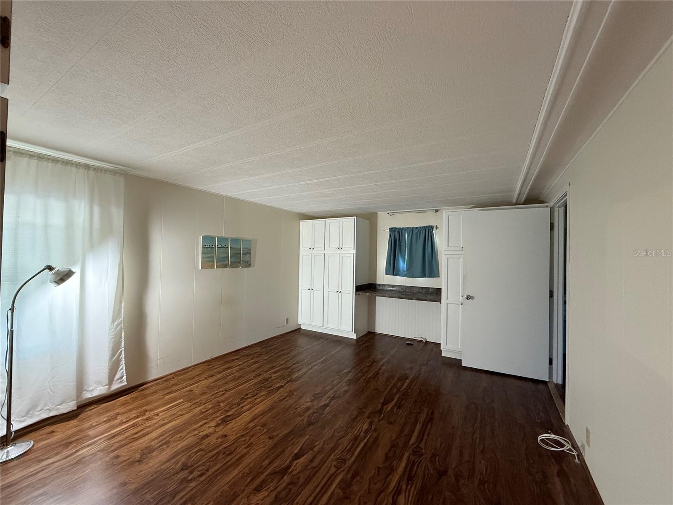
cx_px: 336
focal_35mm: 14
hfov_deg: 102.1
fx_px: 272
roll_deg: -1.1
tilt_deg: +1.1
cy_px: 252
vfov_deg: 85.7
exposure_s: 1/60
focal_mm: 2.22
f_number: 2.2
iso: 500
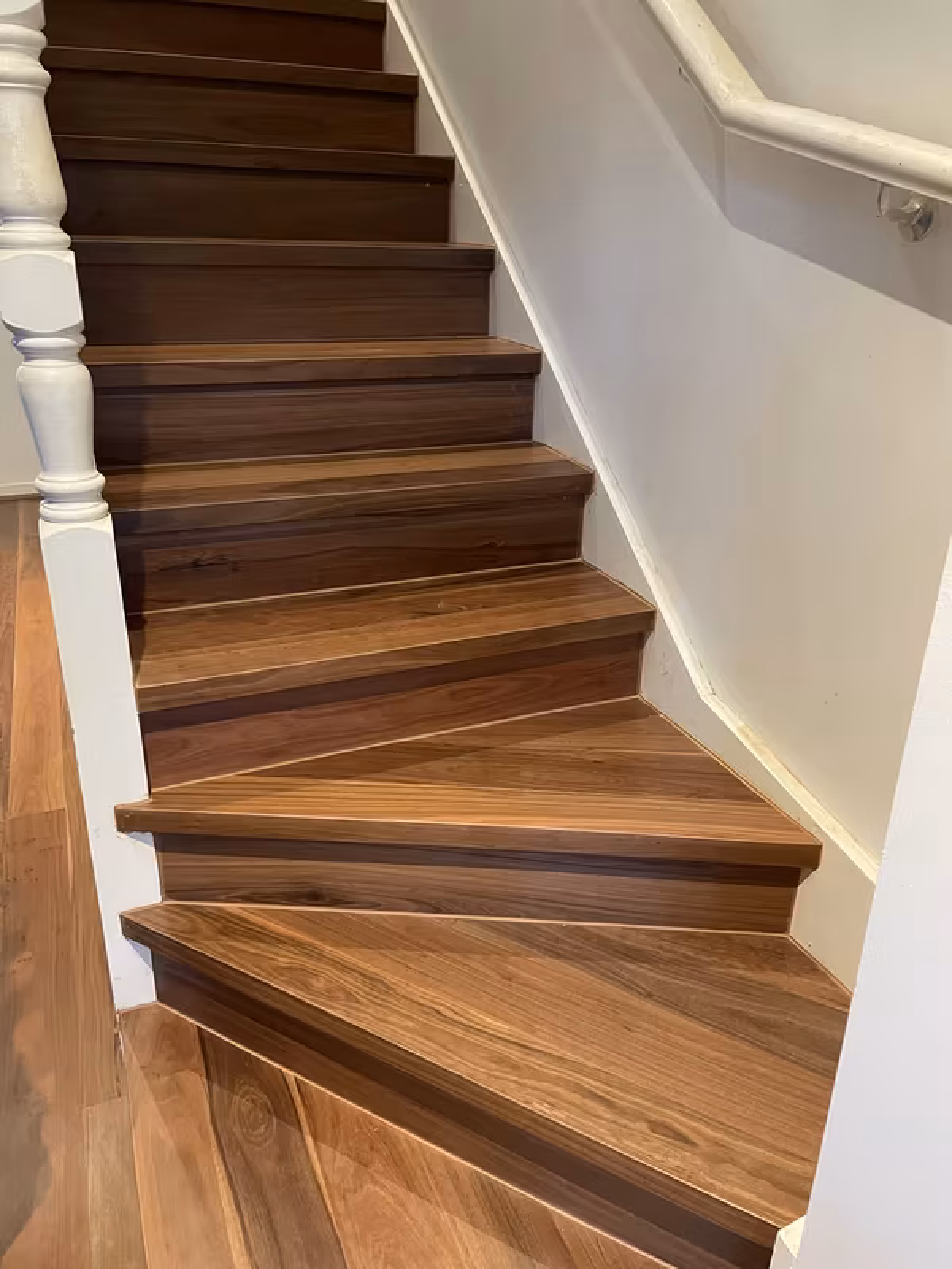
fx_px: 953
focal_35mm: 26
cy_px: 634
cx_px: 476
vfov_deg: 67.3
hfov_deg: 53.1
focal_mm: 4.2
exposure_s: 1/46
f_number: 1.6
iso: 500
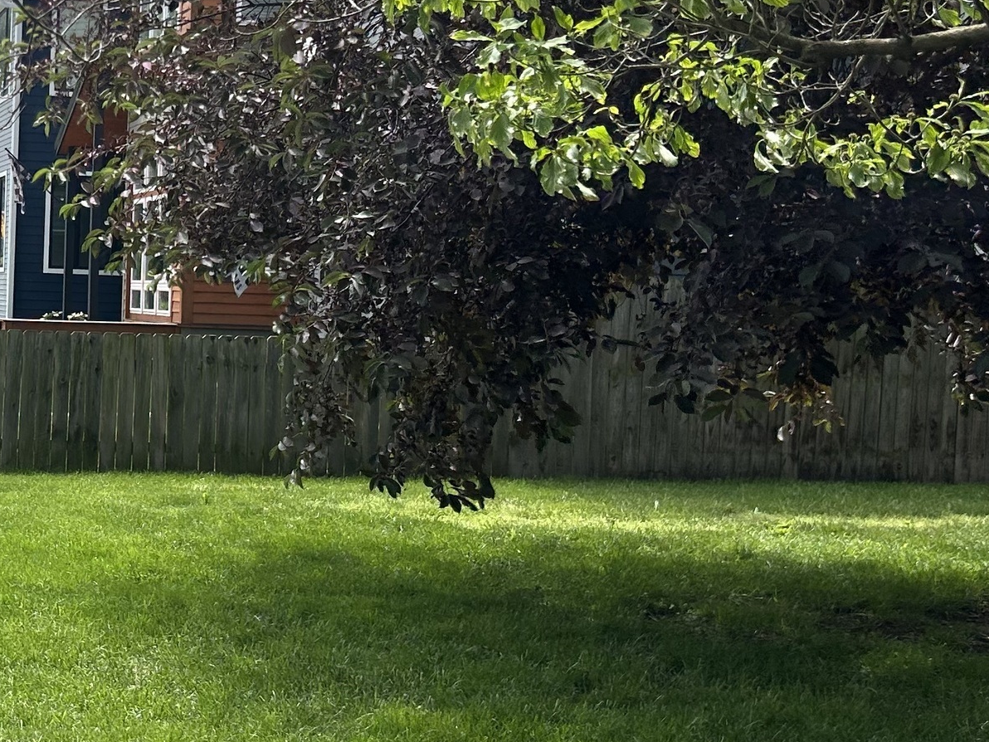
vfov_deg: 21.9
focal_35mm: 67
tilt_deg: +0.5
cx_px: -90
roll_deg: -1.3
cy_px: 255
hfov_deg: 26.7
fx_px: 1914
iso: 50
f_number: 1.5
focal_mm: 5.7
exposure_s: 1/3968
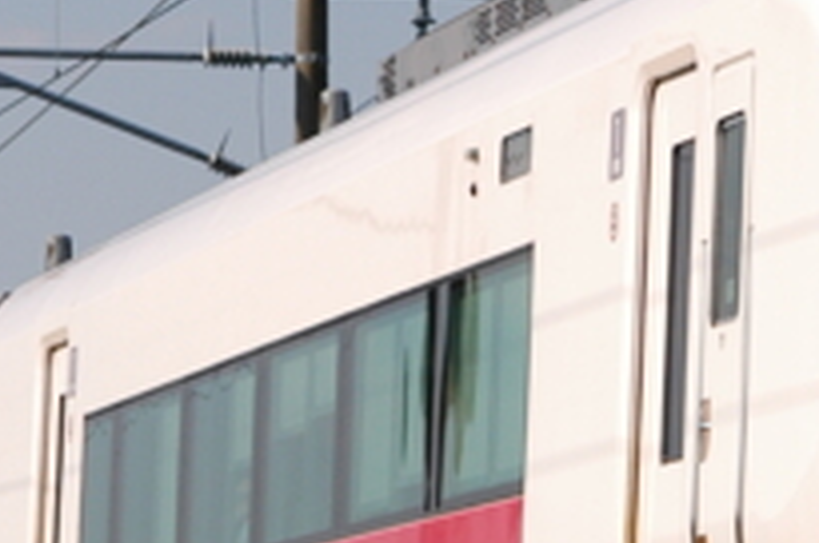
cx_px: 471
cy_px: 66
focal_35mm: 409
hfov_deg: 5.0
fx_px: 9290
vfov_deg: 3.3
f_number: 5.6
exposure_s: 1/1600
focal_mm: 70
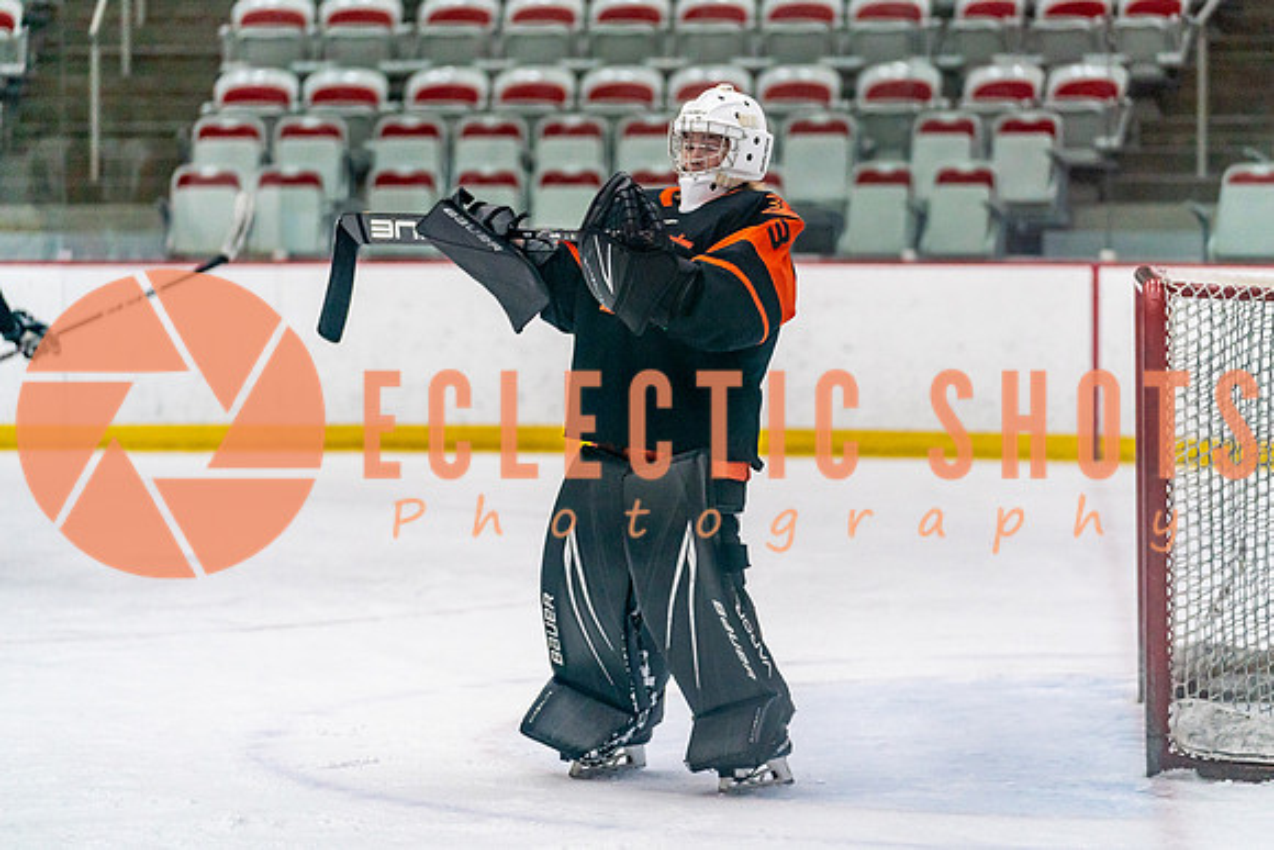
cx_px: 665
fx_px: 5077
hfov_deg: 14.3
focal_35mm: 143
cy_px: 423
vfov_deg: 9.6
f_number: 2.8
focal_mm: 133
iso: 3200
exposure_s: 1/1250
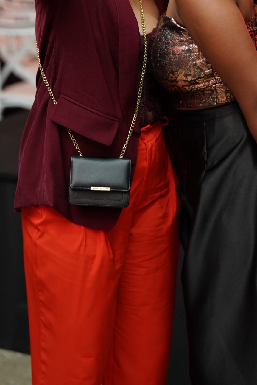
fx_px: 1059
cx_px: 145
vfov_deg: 20.2
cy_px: 49
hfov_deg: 13.8
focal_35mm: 99
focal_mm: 50
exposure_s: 1/160
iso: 1250
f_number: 1.8
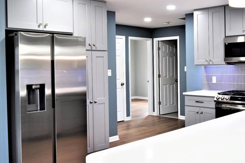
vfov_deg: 30.7
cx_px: 141
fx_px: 297
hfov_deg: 44.7
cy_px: 72
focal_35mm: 44
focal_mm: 23
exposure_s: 1/60
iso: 400
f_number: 4
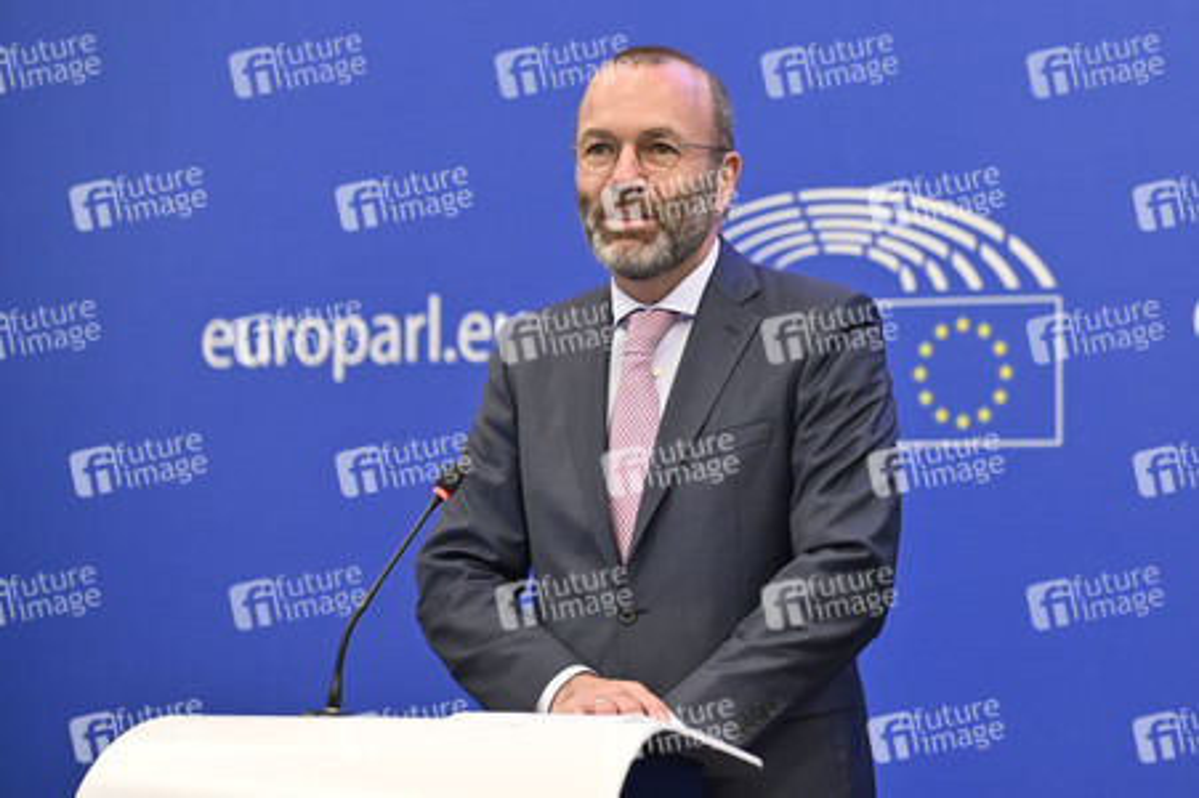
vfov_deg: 11.8
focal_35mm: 116
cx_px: 600
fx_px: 3861
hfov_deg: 17.7
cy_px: 399
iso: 1600
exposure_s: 1/320
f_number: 2.8
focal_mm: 116
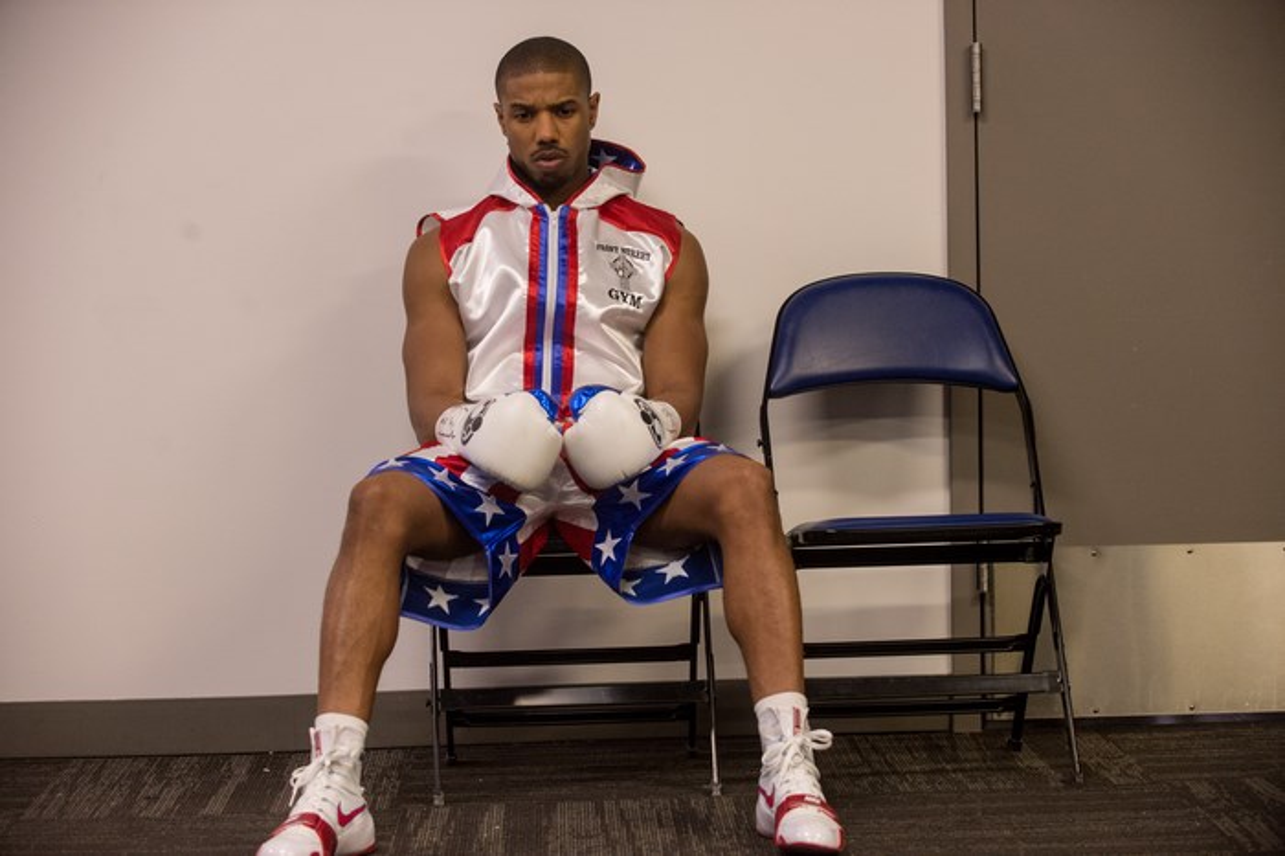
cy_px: 428
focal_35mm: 90
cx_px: 642
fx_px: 3211
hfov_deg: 22.6
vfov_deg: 15.2
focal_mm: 90
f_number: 5.6
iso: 3200
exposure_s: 1/200
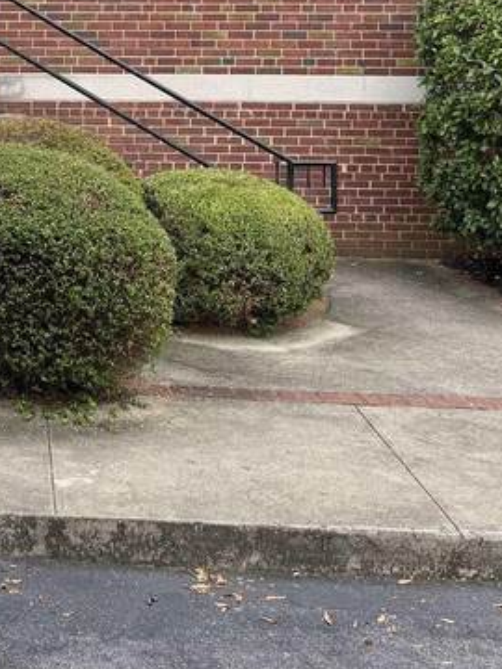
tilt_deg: -0.3
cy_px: 30
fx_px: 1238
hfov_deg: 21.8
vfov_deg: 28.7
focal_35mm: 64
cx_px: -35
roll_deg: -1.5
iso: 64
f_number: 1.78
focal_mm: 6.76
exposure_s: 1/211
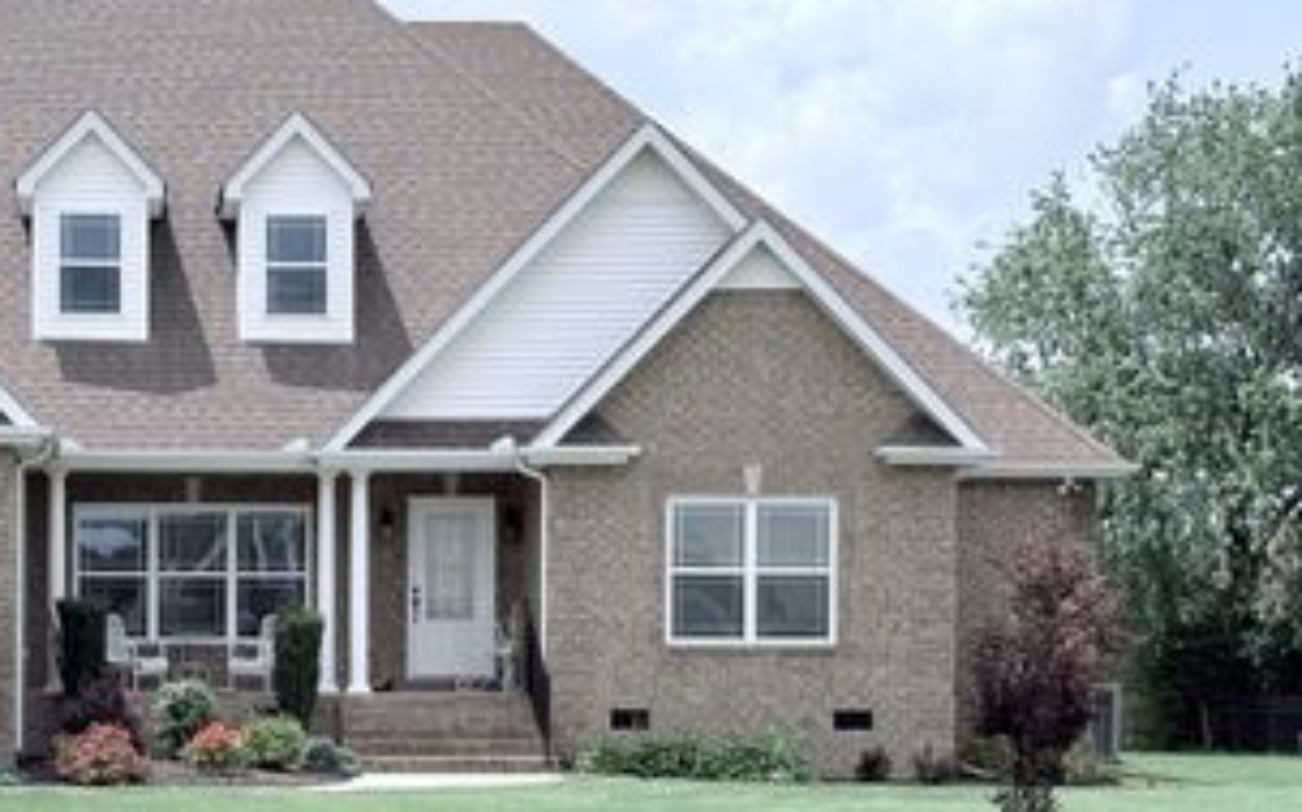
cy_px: 672
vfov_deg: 14.2
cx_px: 258
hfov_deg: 22.5
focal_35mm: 91
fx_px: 3227
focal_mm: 5.96
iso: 50
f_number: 1.6
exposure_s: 1/4065
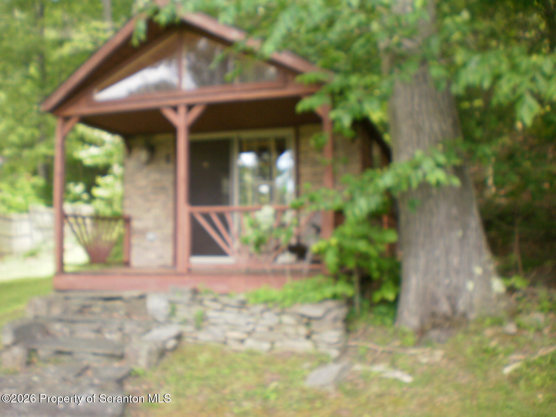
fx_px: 578
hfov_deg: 51.4
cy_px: 208
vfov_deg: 39.7
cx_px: 278
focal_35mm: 36
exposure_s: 1/80
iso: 100
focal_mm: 6.3
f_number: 3.1
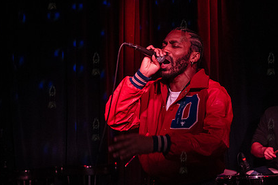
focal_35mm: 68
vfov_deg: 20.0
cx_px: 183
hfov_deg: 29.5
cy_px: 96
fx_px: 525
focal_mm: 48
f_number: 3.5
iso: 12800
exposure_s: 1/320
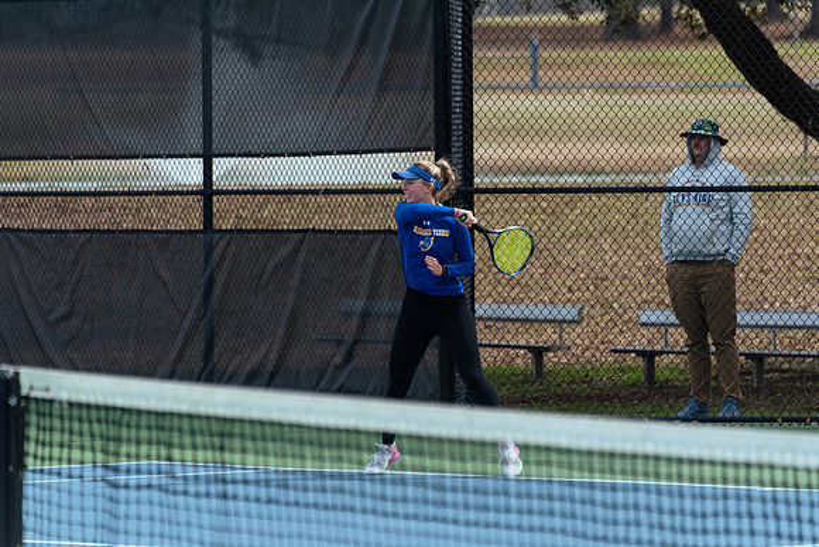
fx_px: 7207
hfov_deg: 6.5
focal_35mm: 317
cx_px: 422
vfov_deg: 4.3
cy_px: 273
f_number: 5.6
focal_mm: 300
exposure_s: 1/2500
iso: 640
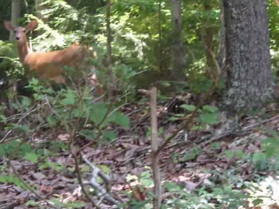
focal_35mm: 285
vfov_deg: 5.2
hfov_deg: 6.9
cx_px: -6
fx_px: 2298
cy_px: 104
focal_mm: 24.1
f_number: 5.8
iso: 200
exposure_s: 1/45
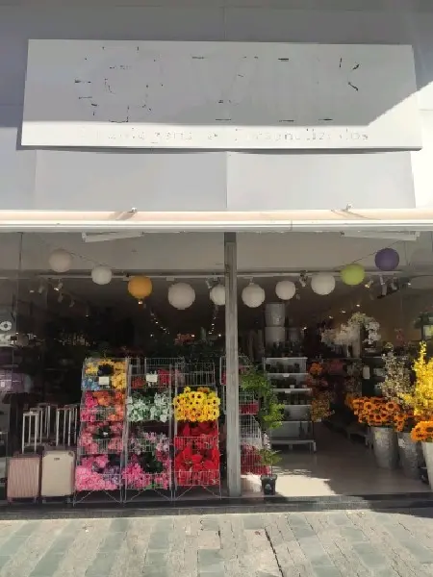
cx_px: 216
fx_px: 434
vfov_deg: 67.3
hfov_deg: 53.1
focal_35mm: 26
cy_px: 288
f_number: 1.75
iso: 112
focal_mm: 4.77
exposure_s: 1/1429
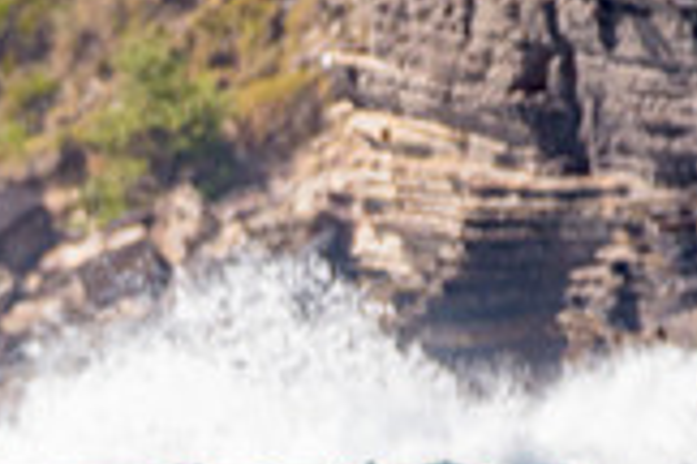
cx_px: -297
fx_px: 42514
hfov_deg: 0.9
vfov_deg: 0.6
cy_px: 721
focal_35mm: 2196
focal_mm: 500
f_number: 5.6
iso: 180
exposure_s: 1/2000
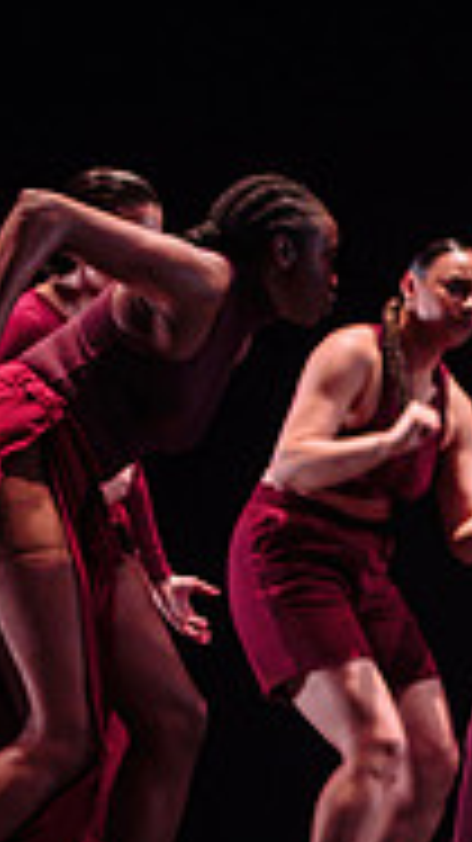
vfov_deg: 11.5
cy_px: 419
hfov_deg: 6.4
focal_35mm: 188
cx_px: 708
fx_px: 4189
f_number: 2.8
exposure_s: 1/200
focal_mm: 48
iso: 1250
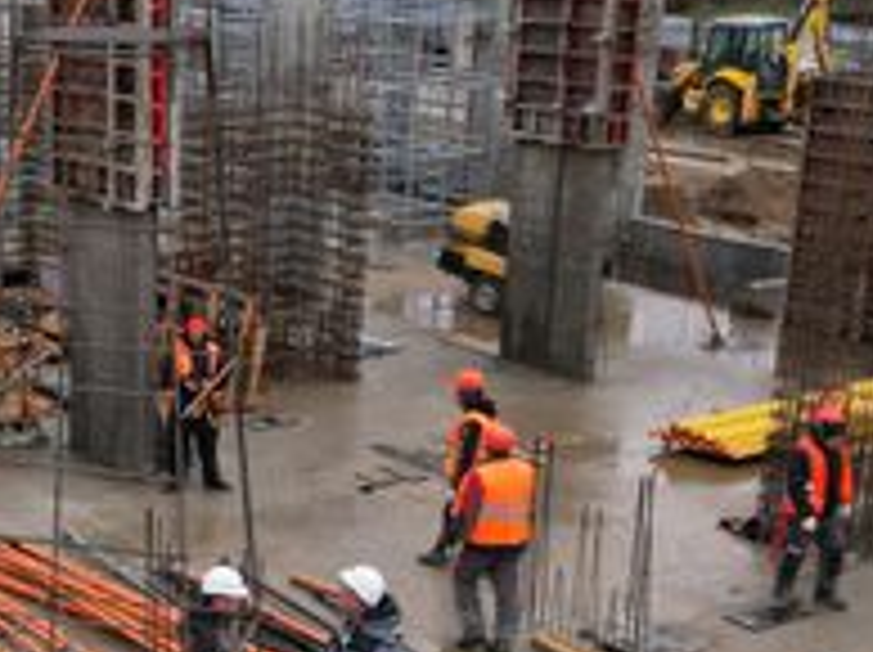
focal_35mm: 77
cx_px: 97
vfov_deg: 18.9
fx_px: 1940
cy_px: 544
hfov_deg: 24.7
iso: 200
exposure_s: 1/500
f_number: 1.7
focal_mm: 6.72
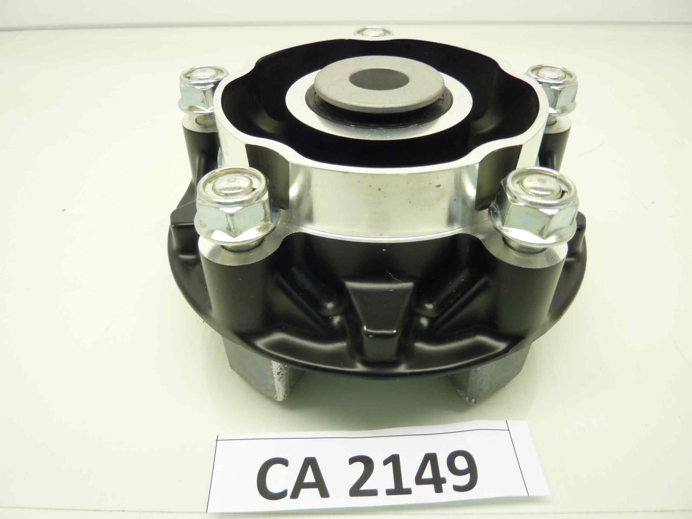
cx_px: 346
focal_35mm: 25
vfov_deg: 54.9
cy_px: 260
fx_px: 500
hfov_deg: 69.4
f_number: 3.3
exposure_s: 1/15
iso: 80
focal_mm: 4.1
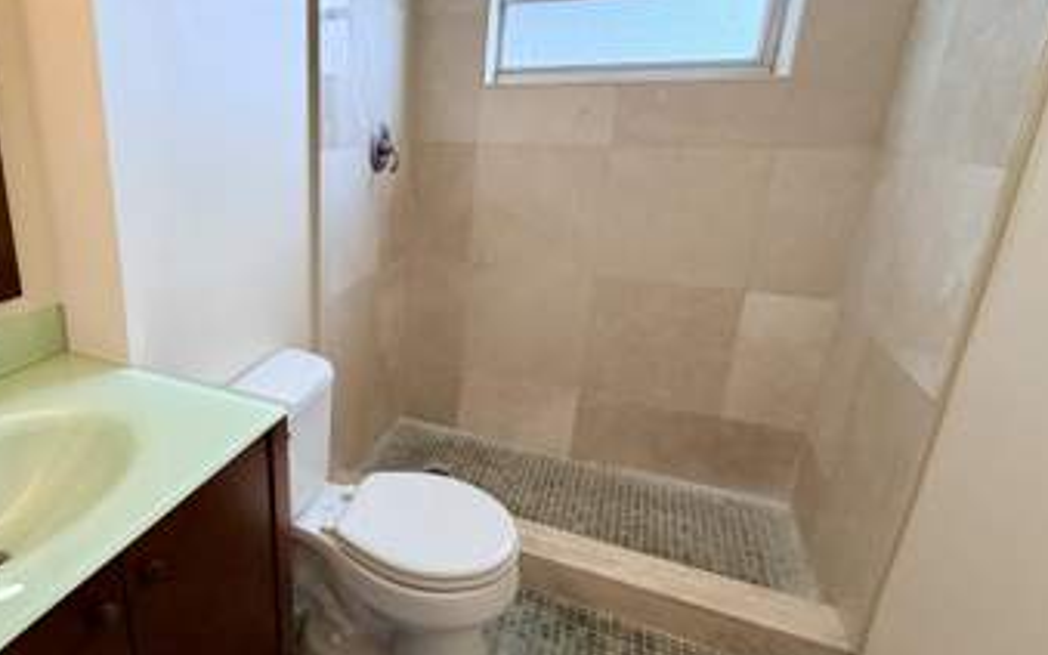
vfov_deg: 57.2
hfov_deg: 78.8
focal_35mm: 21
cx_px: 325
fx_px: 600
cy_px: 298
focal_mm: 2.22
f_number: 2.2
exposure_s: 1/120
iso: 160
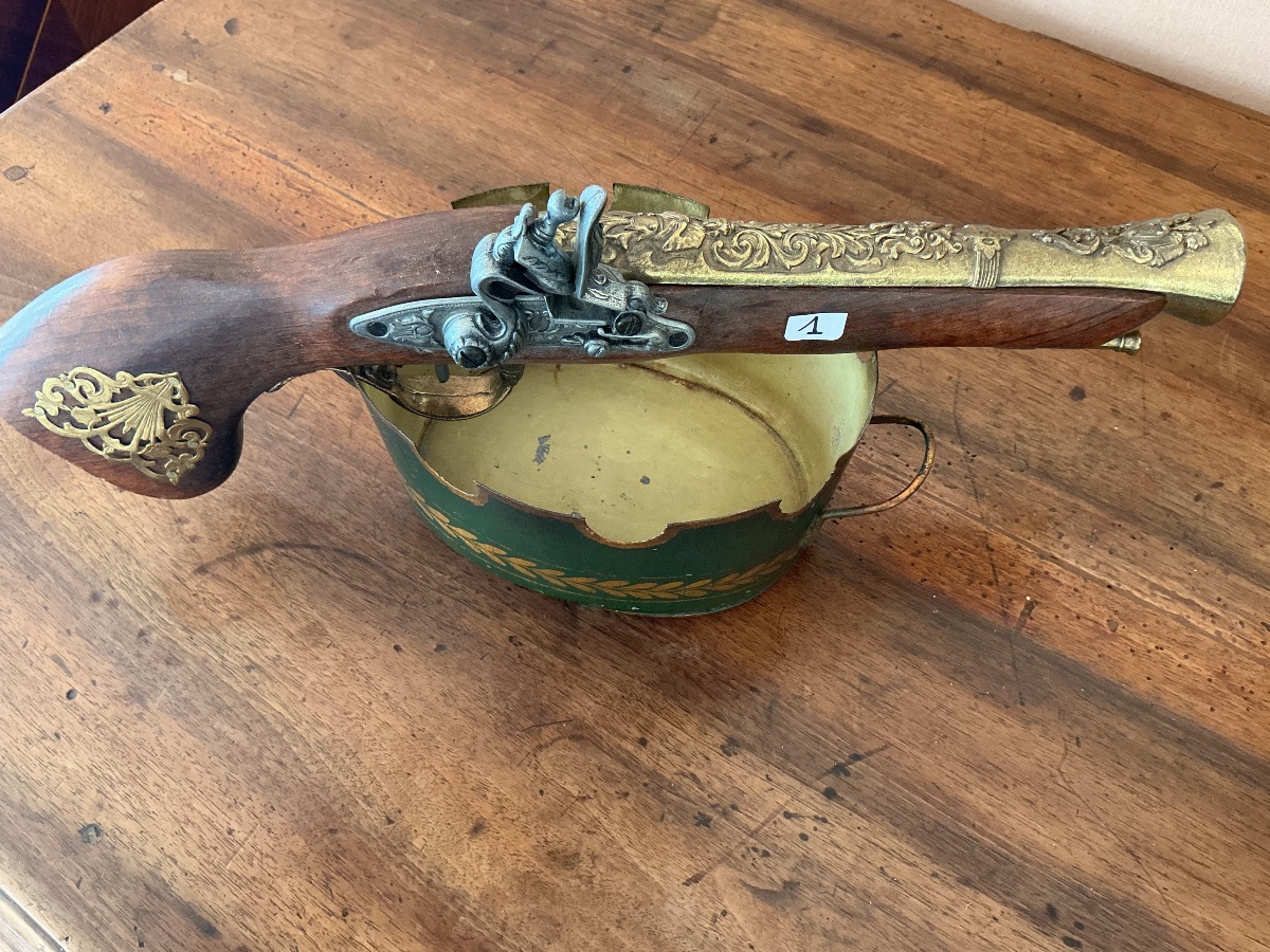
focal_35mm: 29
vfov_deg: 48.2
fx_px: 1064
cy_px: 476
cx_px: 635
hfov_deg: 61.7
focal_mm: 3
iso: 160
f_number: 1.8
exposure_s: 1/60
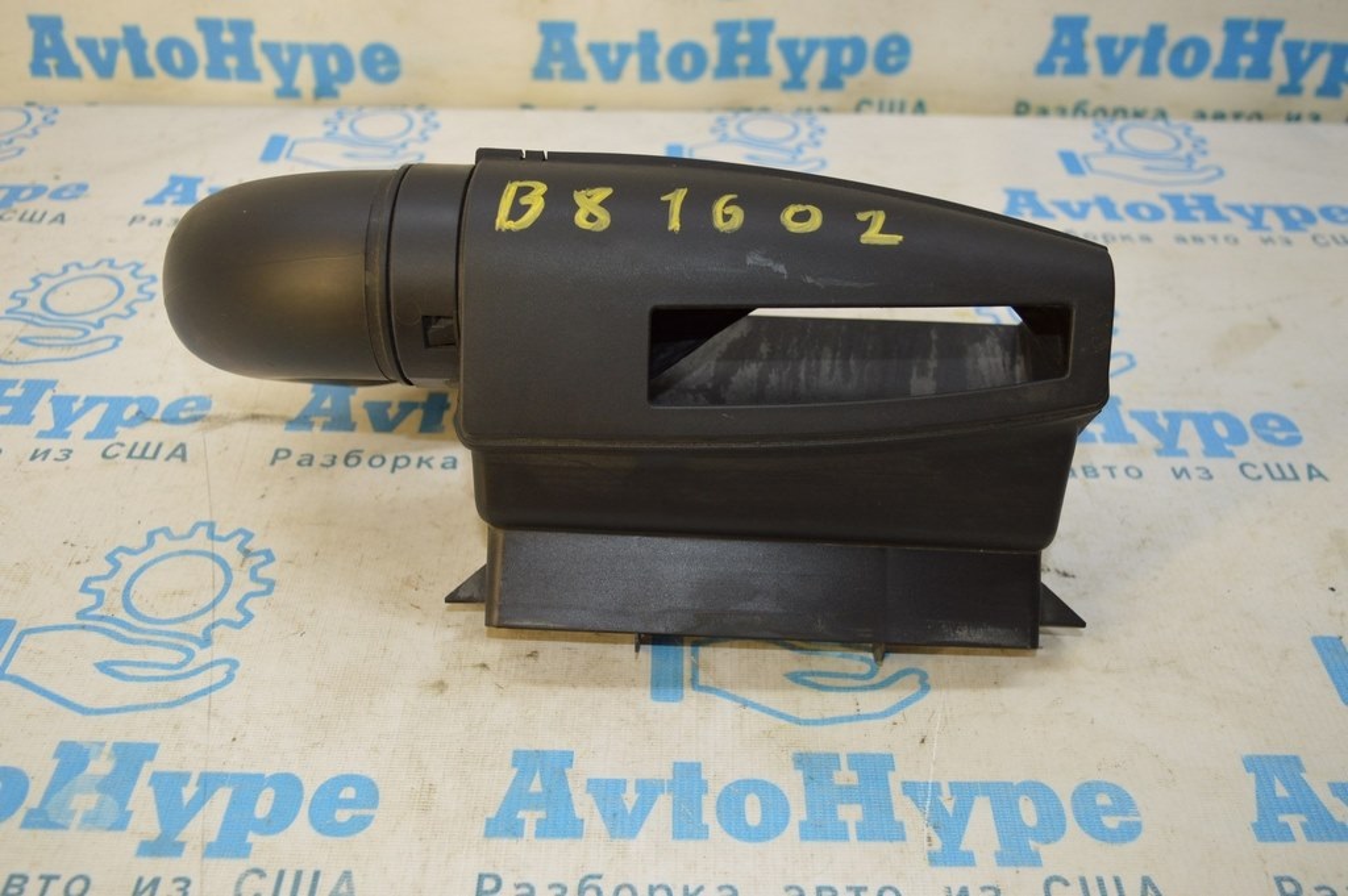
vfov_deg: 38.3
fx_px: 1291
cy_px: 448
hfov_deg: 55.1
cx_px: 674
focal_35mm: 34
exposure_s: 1/100
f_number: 4
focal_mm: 23
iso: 400
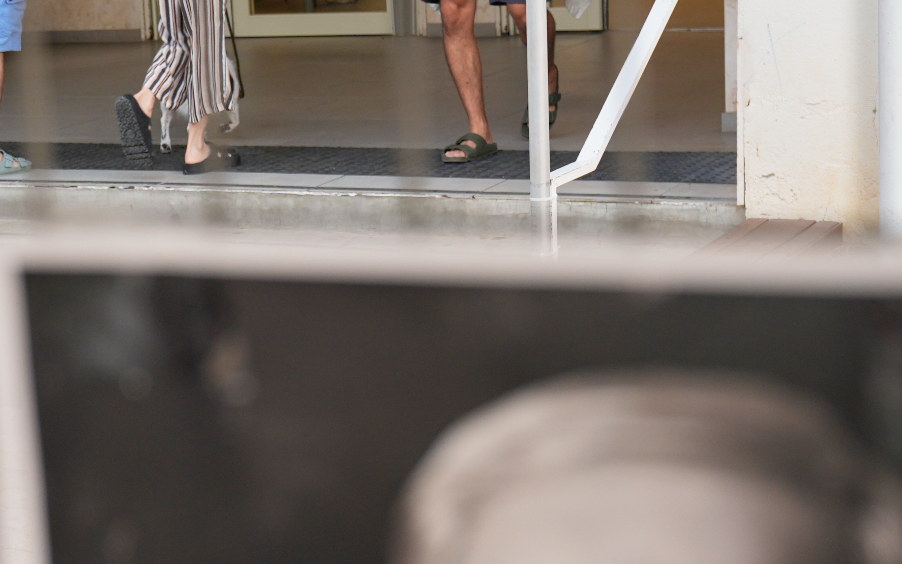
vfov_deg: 14.0
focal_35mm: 93
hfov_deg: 21.9
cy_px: 374
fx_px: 2286
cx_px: 109
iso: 250
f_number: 4
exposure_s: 1/200
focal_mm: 38
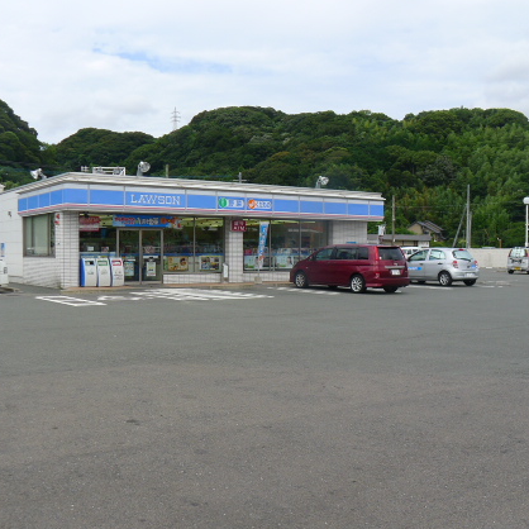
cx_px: 204
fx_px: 899
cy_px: 262
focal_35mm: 52
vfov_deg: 32.8
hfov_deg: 32.7
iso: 80
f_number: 4
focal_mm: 8.5
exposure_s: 1/500
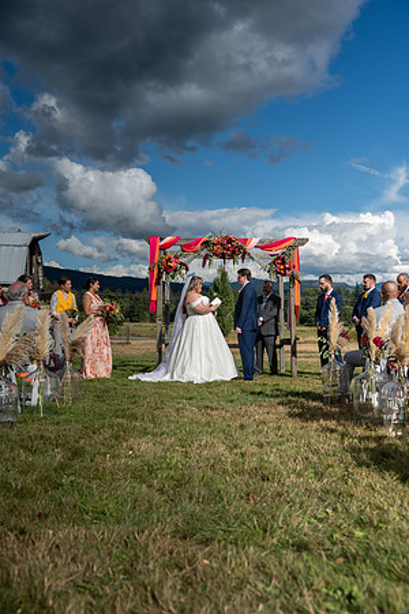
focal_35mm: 38
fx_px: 648
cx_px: 204
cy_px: 307
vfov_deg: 50.7
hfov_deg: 35.1
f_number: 4.5
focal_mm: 38
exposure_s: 1/8000
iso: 400
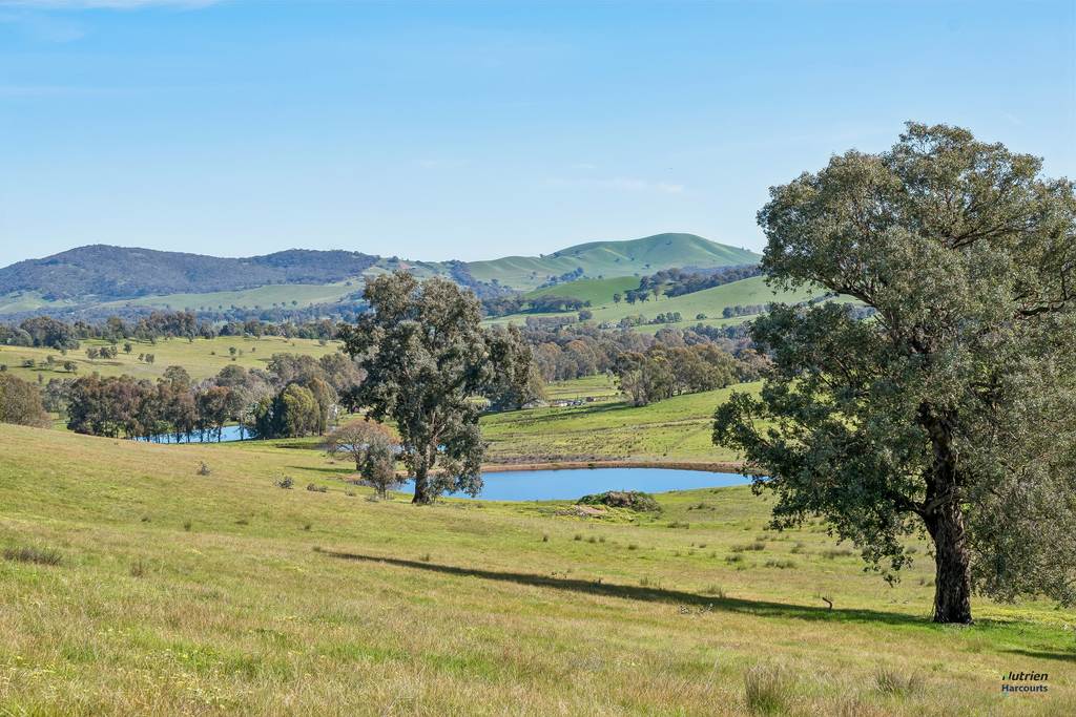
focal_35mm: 66
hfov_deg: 30.5
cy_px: 358
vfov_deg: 20.6
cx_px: 538
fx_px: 1973
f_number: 11
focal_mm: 44
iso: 100
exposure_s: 1/250
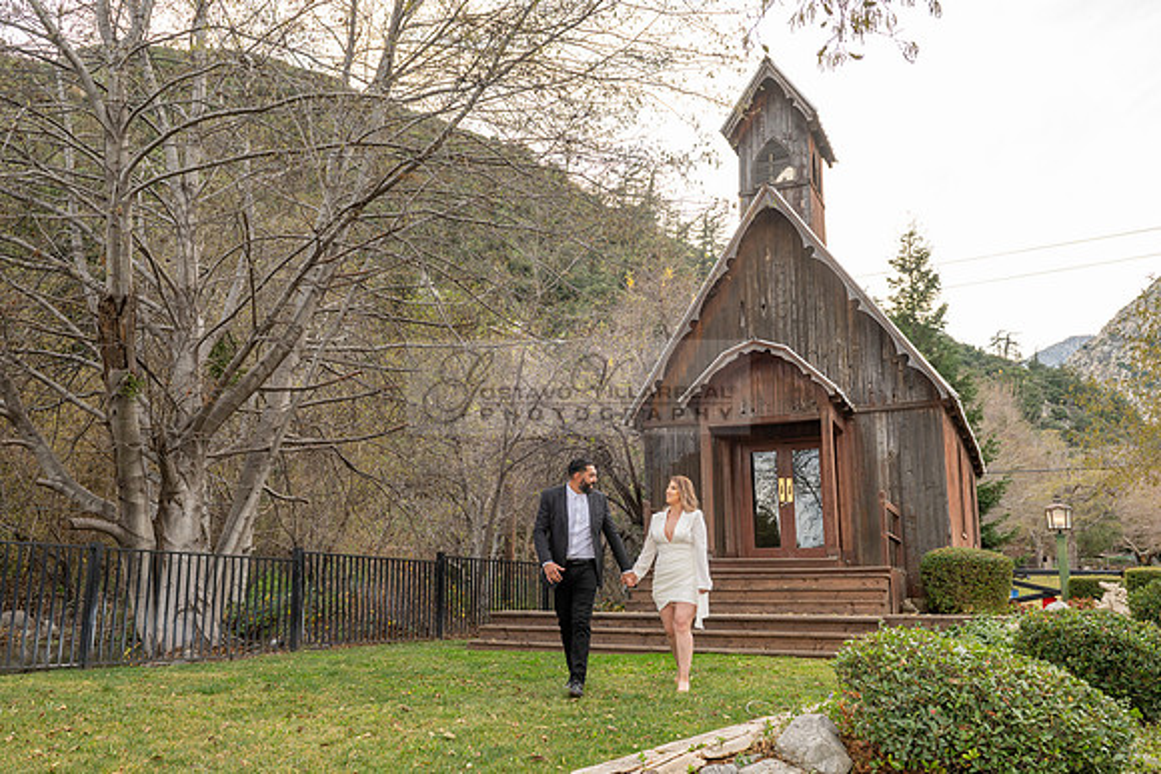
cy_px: 435
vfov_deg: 46.2
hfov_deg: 65.4
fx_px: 905
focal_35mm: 28
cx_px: 572
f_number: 5.6
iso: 200
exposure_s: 1/125
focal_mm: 24
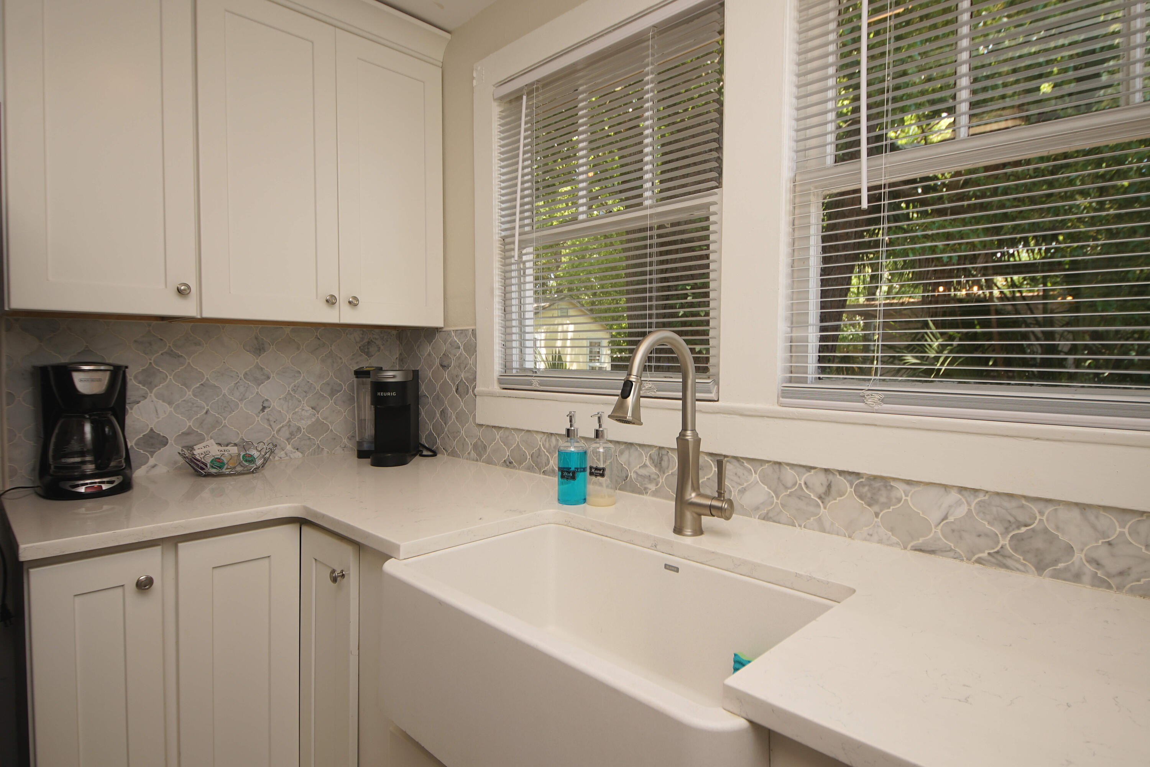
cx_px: 575
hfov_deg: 90.0
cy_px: 384
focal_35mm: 18
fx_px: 575
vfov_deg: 67.4
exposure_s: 1/60
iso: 100
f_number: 4.5
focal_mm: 12
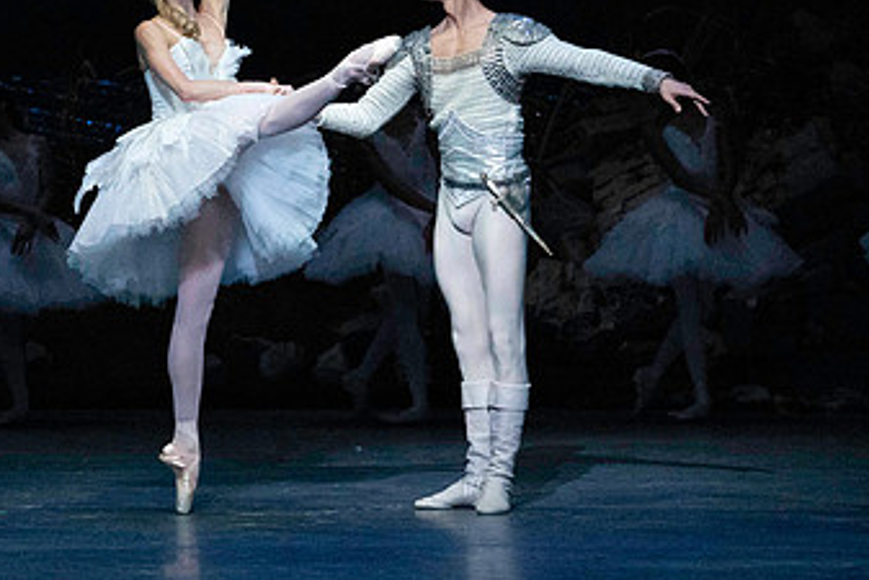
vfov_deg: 4.0
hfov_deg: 6.0
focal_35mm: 344
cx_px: 302
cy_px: 120
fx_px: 8307
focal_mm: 200
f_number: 5
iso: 25600
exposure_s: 1/400
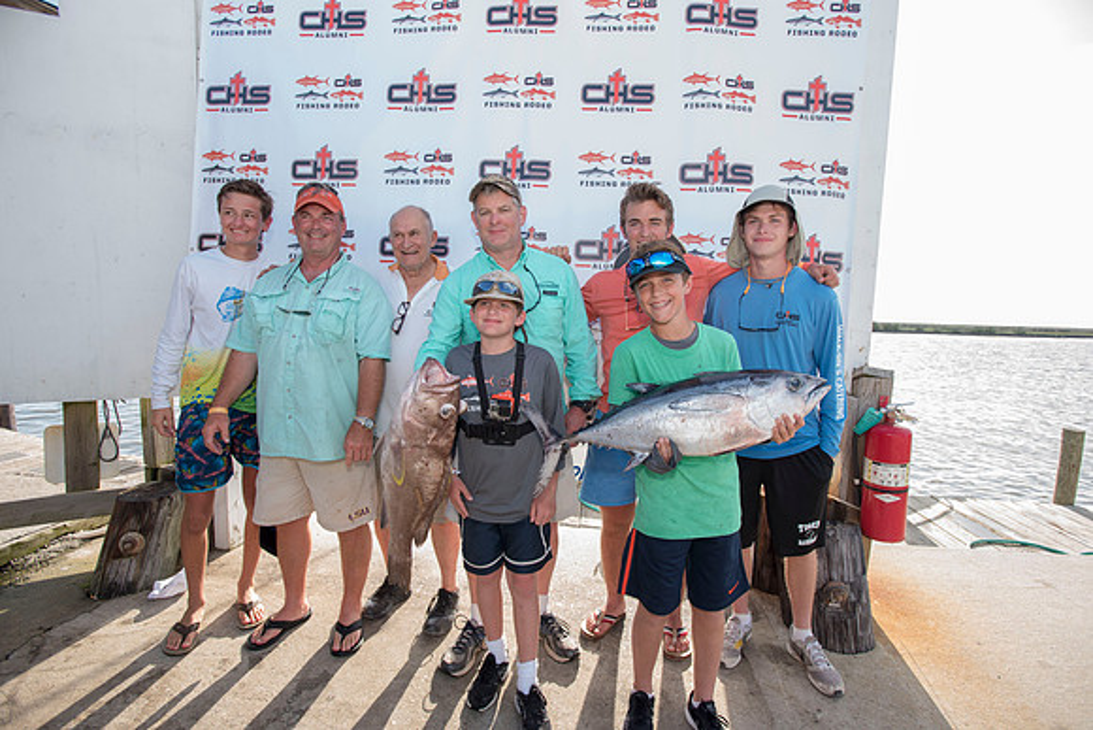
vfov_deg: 64.6
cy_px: 365
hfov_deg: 86.9
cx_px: 546
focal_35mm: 19
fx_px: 577
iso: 250
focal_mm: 19
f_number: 4.5
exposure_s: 1/250
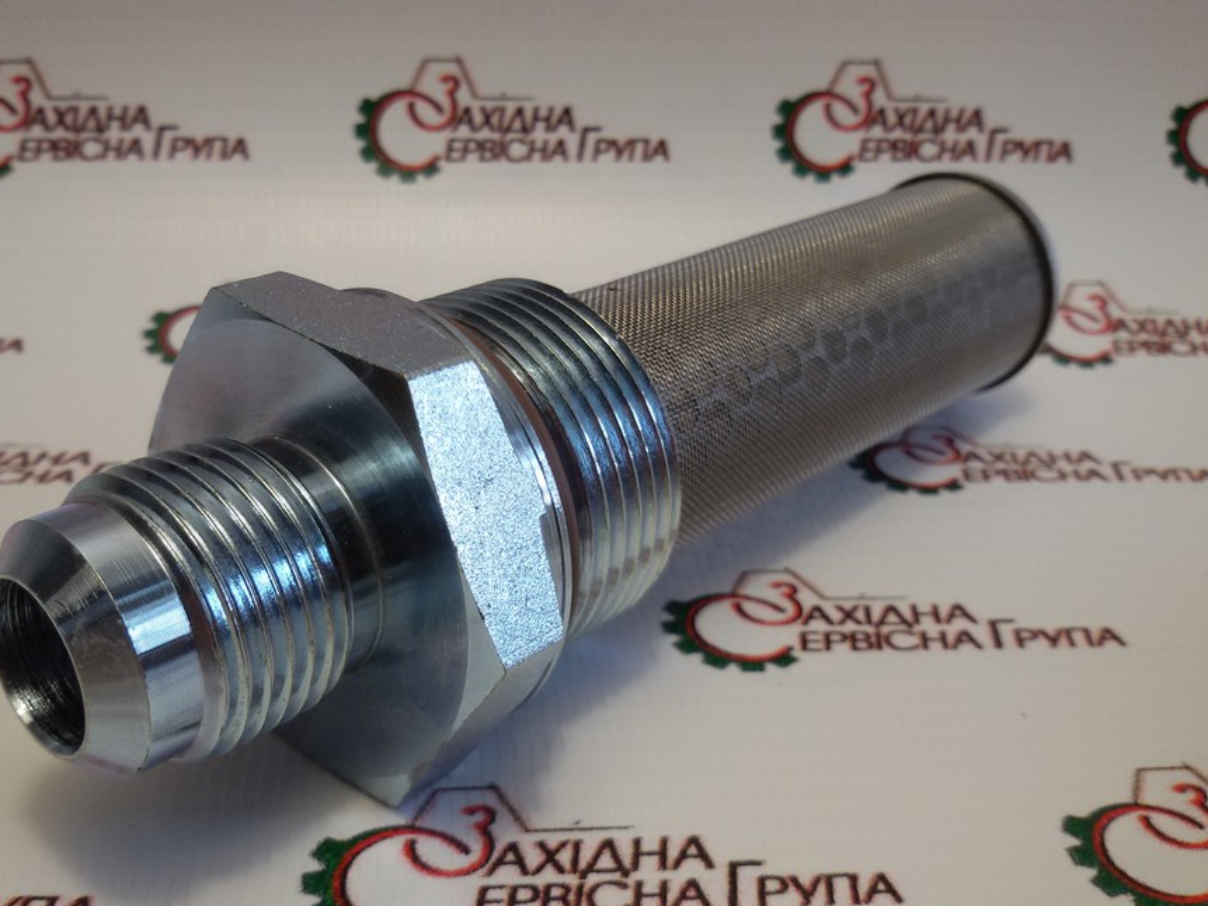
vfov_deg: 39.6
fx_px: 1256
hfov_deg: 51.2
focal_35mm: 36
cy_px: 511
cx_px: 528
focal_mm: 2.93
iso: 40
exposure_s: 1/100
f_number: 2.4
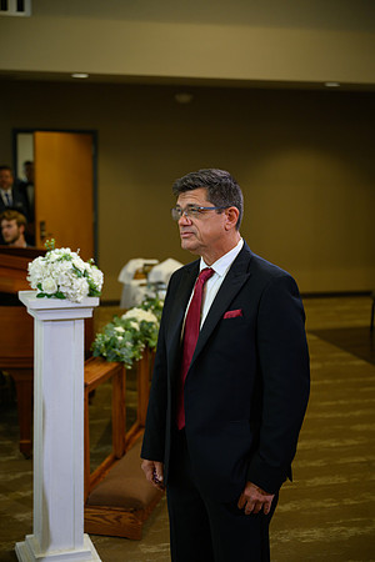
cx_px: 188
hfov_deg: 25.1
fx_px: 844
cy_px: 281
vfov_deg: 36.9
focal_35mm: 54
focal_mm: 54
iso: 400
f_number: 2.8
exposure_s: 1/200
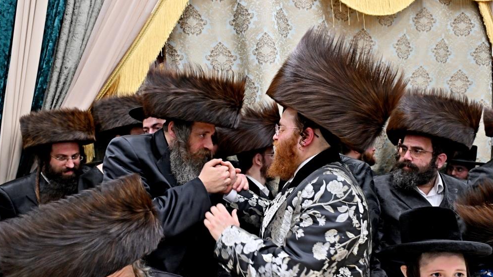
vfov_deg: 44.4
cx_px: 242
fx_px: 340
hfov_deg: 71.9
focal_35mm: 26
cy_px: 145
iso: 800
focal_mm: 24
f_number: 4
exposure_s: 1/200
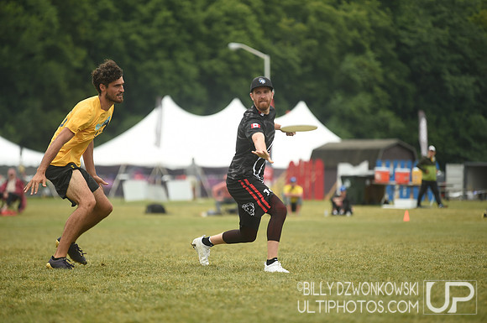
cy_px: 162
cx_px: 244
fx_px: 2702
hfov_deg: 10.3
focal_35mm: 200
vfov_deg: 6.8
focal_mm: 200
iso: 200
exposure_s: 1/1250
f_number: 2.8
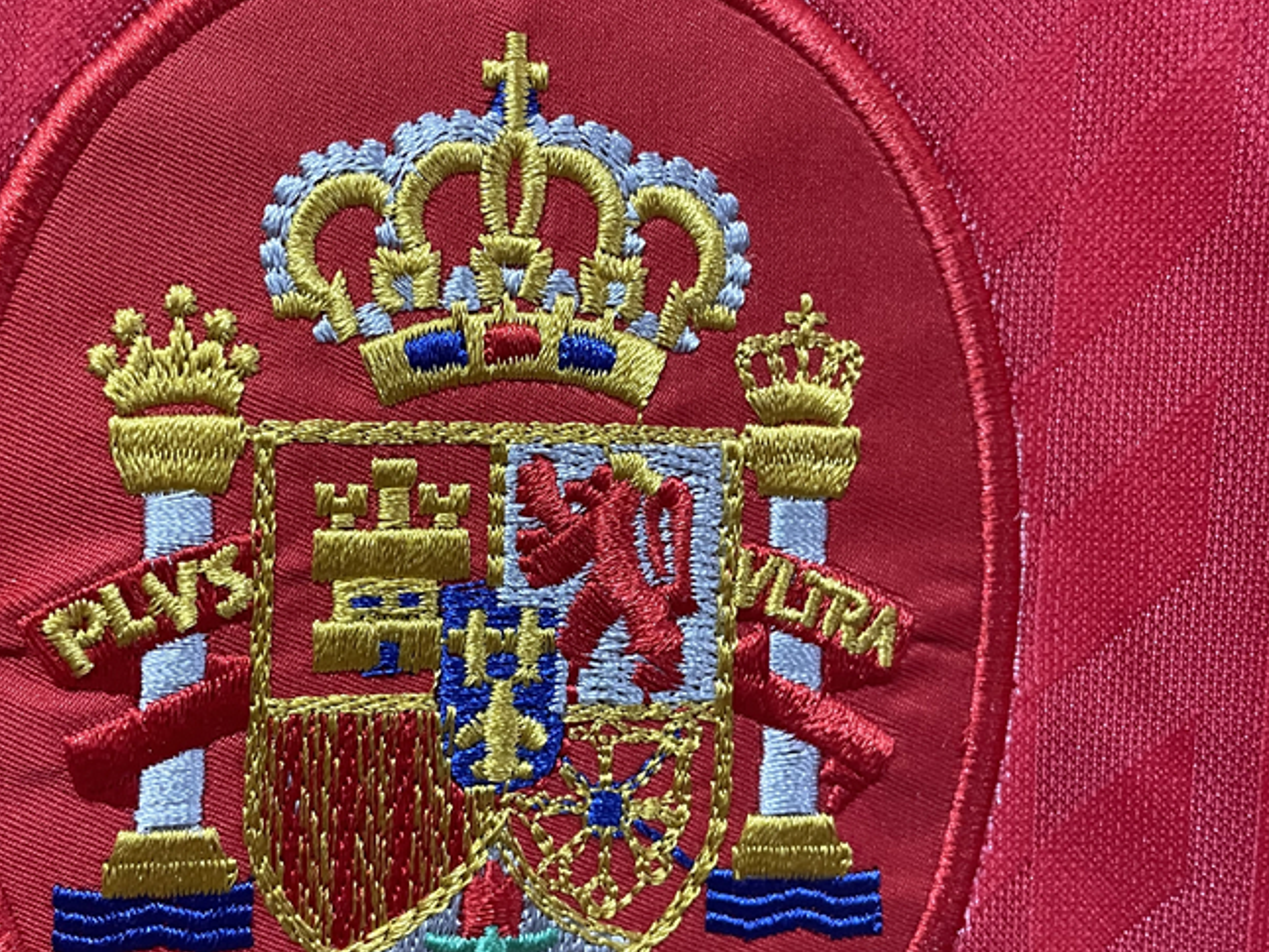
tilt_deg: -3.4
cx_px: 498
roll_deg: +2.2
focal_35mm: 43
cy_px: 452
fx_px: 1577
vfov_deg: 33.6
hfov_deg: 43.6
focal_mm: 4.2
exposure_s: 1/58
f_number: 1.6
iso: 500
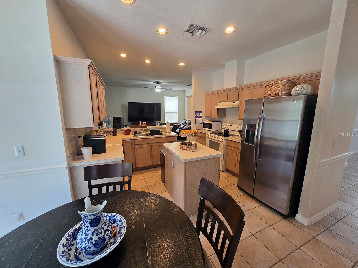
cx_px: 179
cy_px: 134
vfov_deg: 89.9
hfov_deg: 106.2
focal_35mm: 13
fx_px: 134
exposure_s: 1/60
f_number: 2.2
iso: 125
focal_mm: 1.7
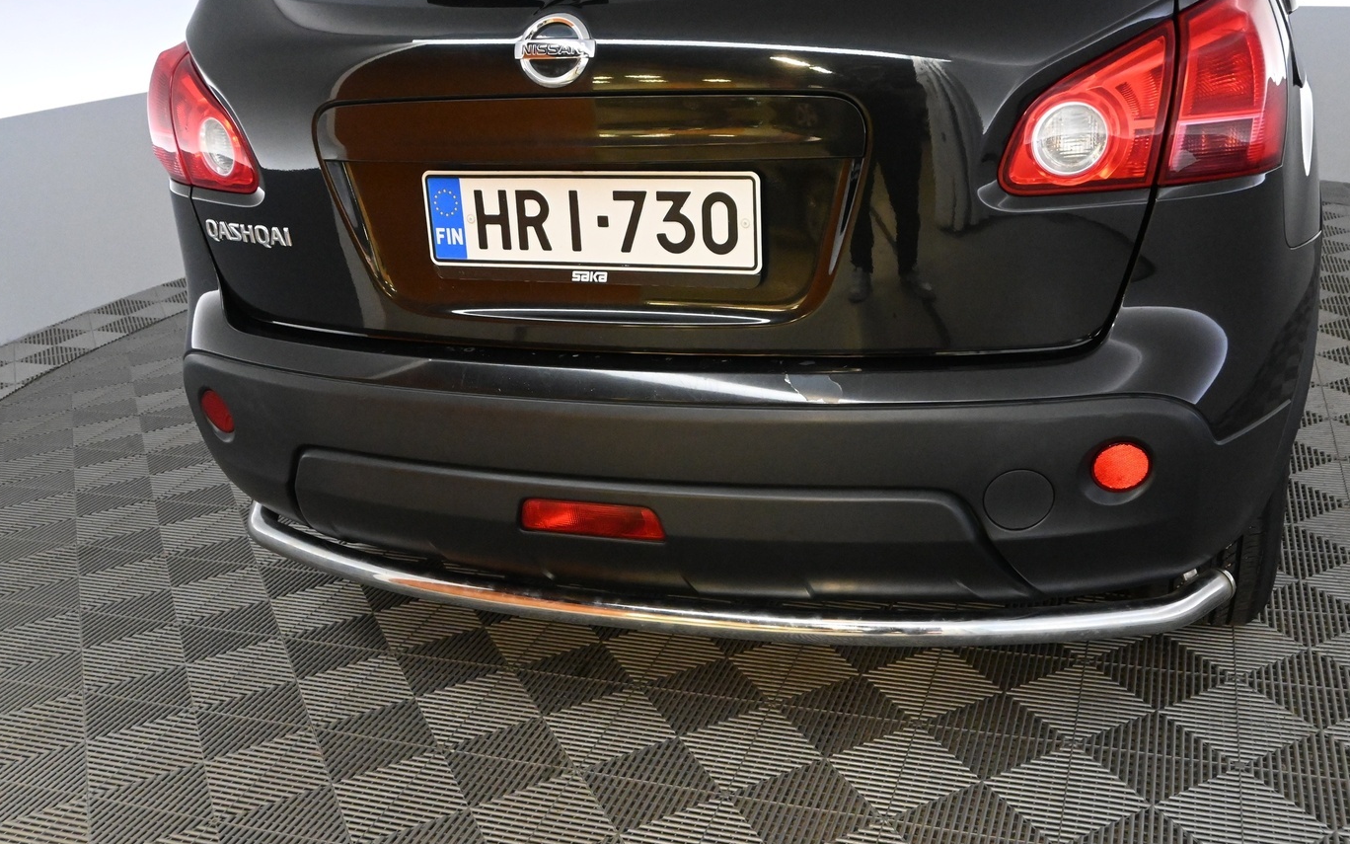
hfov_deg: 54.8
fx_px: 1299
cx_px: 754
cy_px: 463
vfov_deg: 36.0
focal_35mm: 35
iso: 5000
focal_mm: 19.5
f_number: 5.6
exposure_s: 1/125
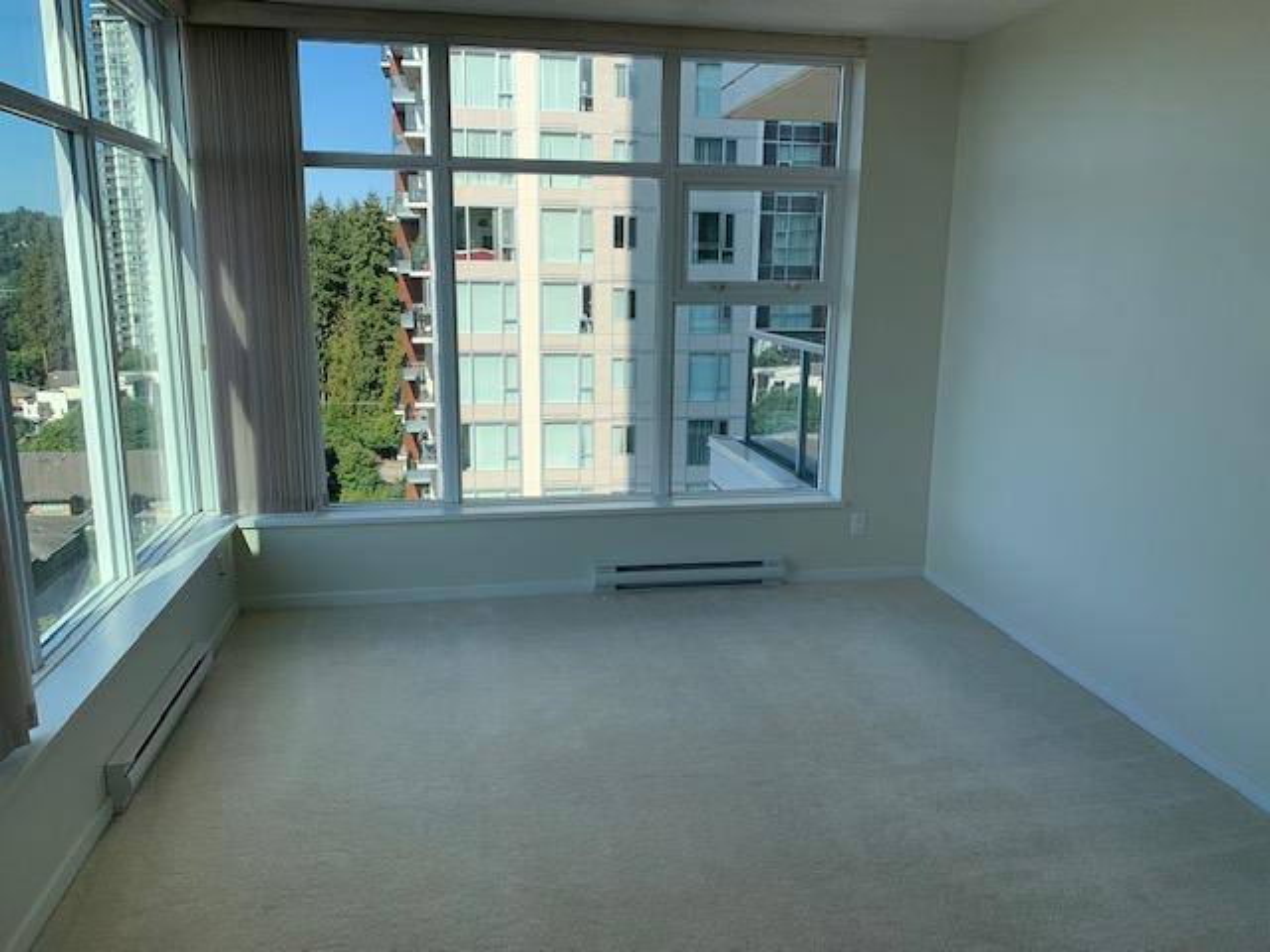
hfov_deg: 67.3
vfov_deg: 53.1
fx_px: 954
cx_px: 635
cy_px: 476
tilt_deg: -11.0
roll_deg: -1.2
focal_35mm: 26
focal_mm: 4.25
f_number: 1.8
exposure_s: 1/936
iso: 25
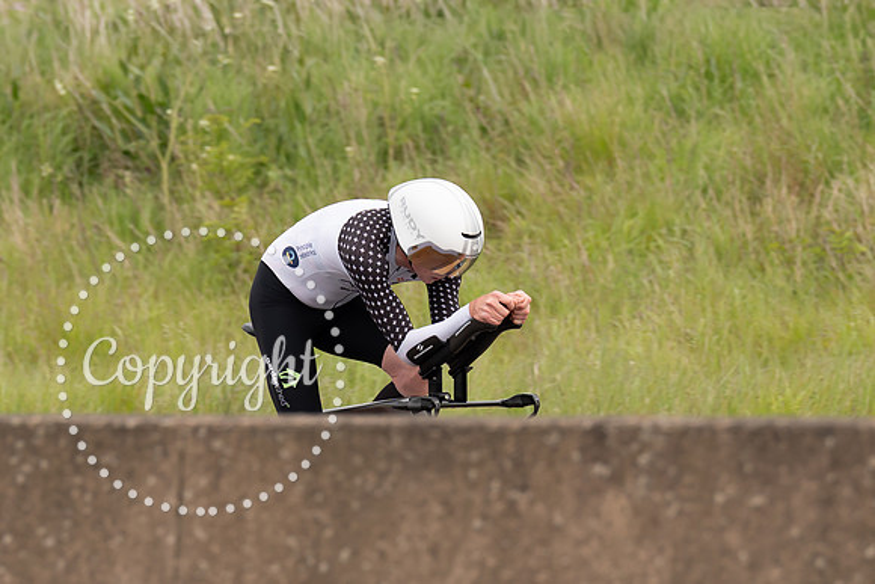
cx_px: 458
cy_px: 296
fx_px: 11992
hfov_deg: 4.2
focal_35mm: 493
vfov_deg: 2.8
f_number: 4
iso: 160
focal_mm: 200
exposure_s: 1/800
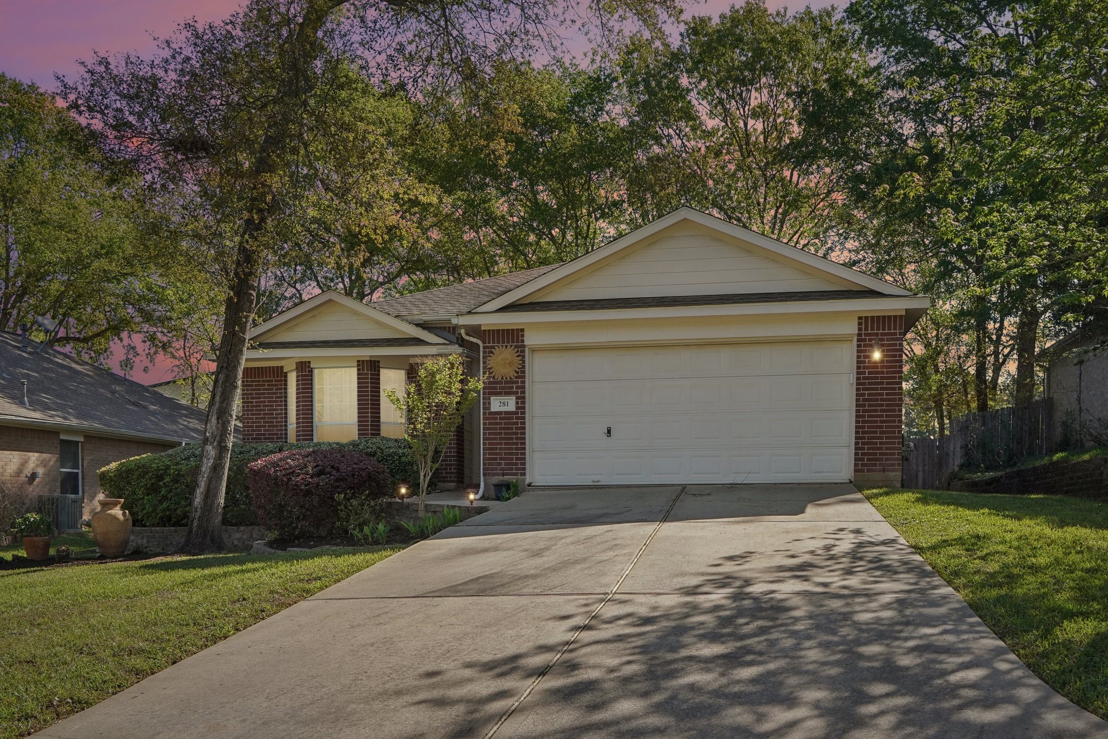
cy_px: 370
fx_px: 985
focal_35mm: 32
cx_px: 554
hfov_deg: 58.7
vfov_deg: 41.1
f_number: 8
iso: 500
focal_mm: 32
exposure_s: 1/640
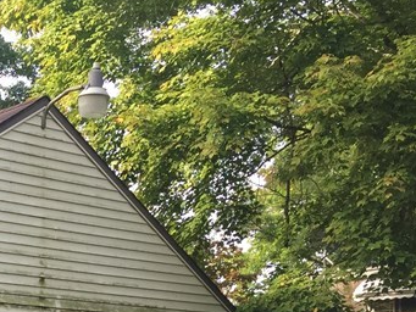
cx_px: -146
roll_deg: -0.9
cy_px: 425
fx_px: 1046
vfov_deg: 16.0
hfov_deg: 20.3
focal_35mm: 87
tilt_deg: -3.6
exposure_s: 1/200
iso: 32
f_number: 2.2
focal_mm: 4.15
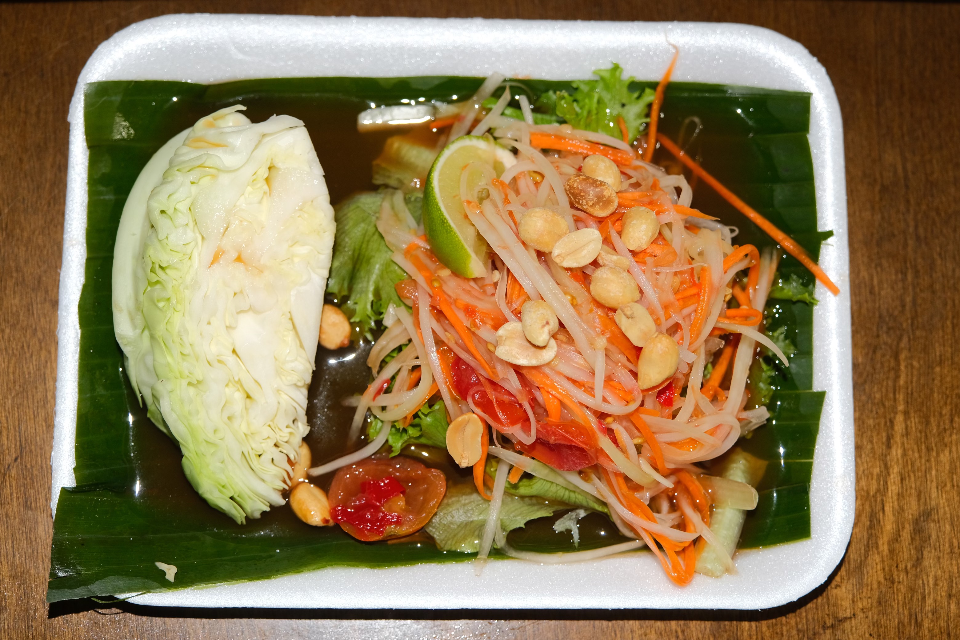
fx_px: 1707
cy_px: 320
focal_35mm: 64
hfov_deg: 31.4
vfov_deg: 21.2
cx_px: 480
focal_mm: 42.9
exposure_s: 1/20
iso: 640
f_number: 4
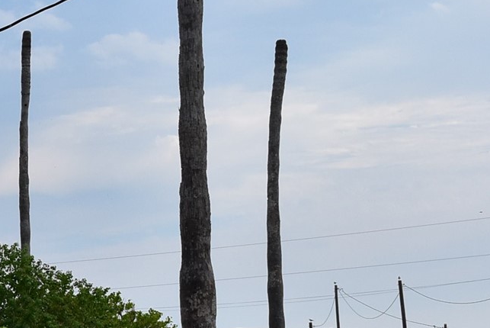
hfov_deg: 11.3
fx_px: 2343
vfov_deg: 8.0
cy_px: 301
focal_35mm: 172
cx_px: -309
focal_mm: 34
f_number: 11
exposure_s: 1/500
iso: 400
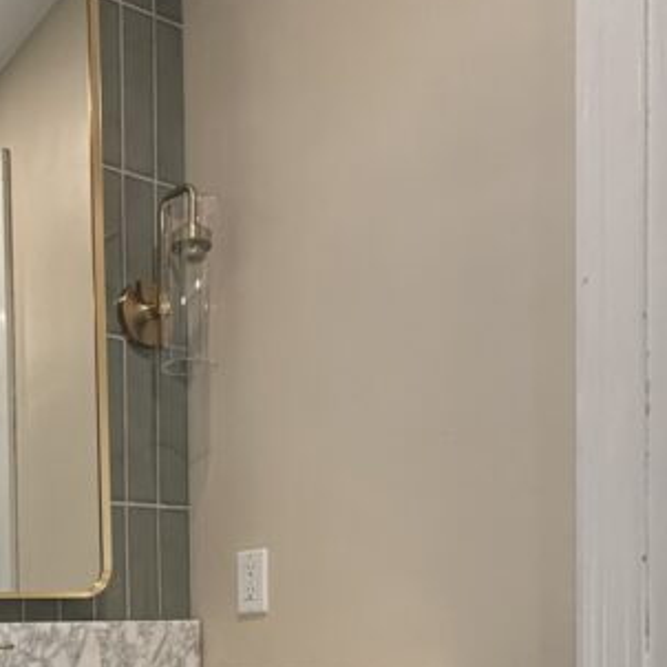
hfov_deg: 36.0
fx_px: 916
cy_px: 676
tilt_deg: -1.9
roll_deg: +0.9
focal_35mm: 42
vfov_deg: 35.9
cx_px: -2
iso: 200
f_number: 2.2
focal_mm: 2.22
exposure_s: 1/60
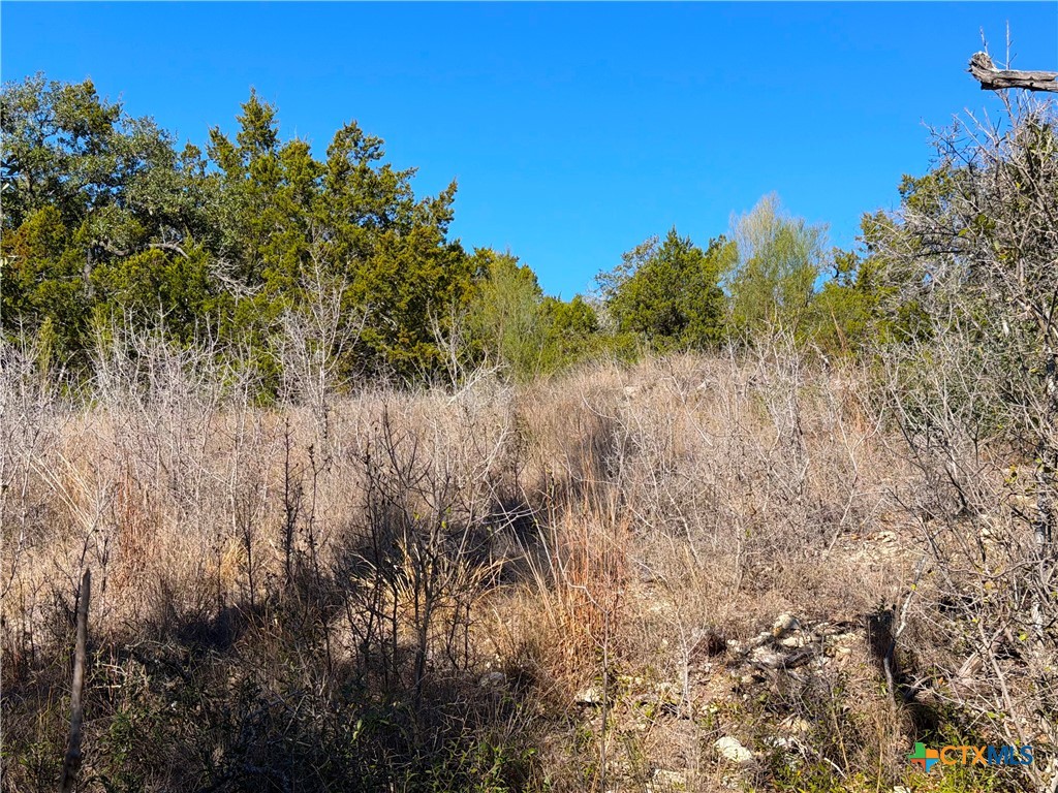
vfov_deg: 30.3
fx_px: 1467
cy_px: 396
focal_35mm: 48
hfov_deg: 39.7
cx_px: 529
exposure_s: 1/3704
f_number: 1.78
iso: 64
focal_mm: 6.76
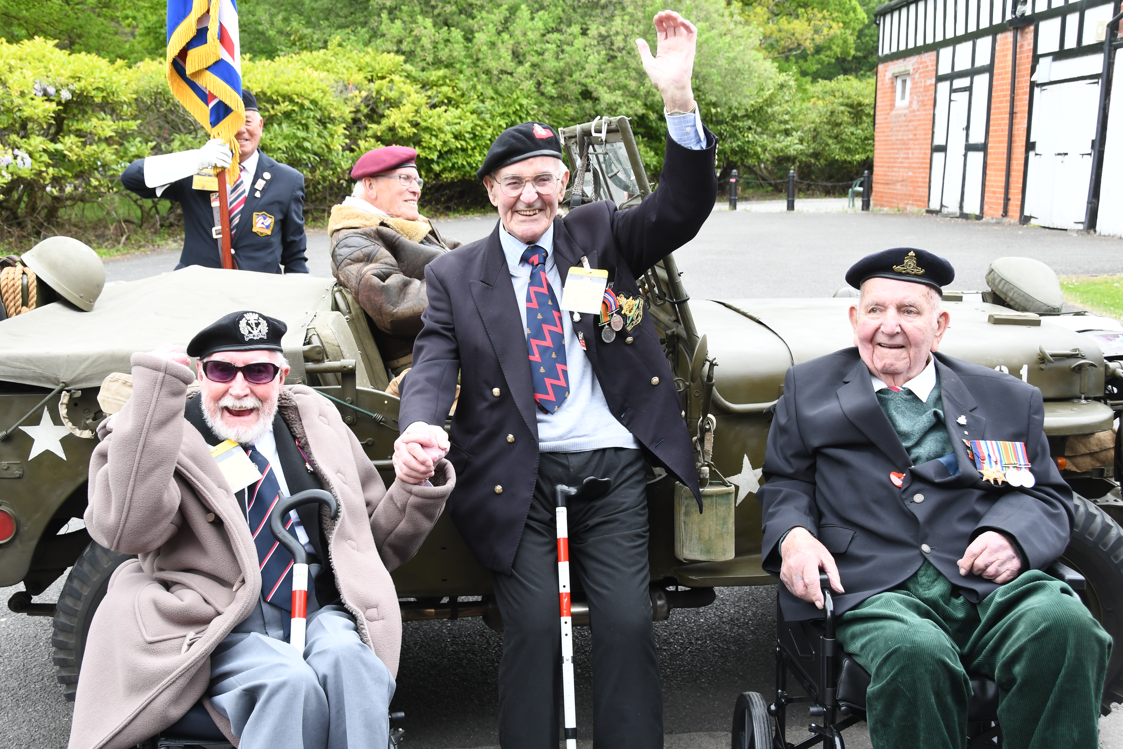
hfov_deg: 49.6
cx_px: 562
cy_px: 374
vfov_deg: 34.2
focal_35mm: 39
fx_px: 1216
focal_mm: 26
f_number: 6.3
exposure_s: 1/160
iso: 500
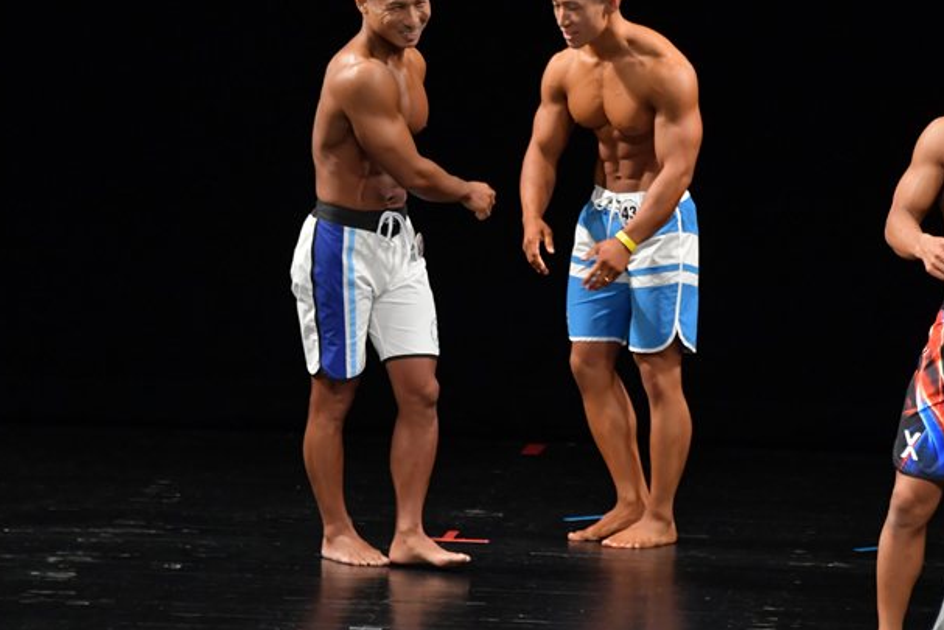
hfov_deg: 5.1
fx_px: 10543
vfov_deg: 3.4
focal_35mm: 402
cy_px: 240
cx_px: 509
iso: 3200
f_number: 5.6
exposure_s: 1/400
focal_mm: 210
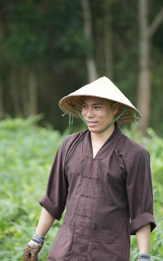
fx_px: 1208
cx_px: 82
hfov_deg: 7.7
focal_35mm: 170
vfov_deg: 12.3
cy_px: 136
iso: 400
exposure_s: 1/1000
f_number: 3.2
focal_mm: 150
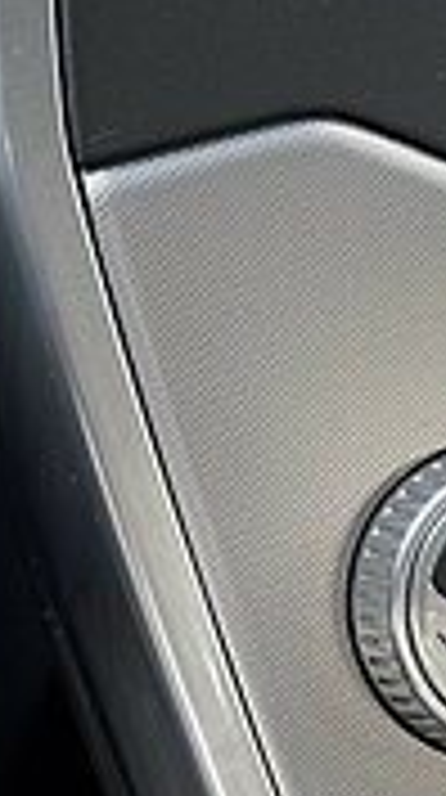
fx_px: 3421
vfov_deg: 13.2
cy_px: 652
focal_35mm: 162
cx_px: 1095
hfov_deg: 7.0
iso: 100
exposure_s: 1/108
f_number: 1.78
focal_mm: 6.76
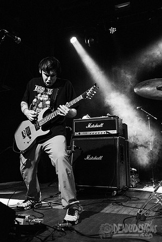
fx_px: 243
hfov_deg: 36.9
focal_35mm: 36
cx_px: 74
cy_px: 121
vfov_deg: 53.2
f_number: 3.2
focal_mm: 24
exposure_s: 1/320
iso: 3200
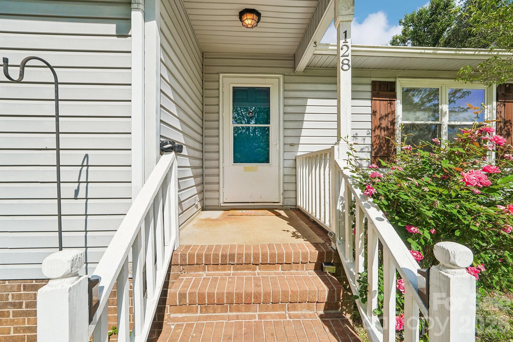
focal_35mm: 15
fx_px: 214
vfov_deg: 77.3
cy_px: 171
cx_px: 256
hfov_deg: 100.4
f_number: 8
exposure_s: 1/125
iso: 100
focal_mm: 10
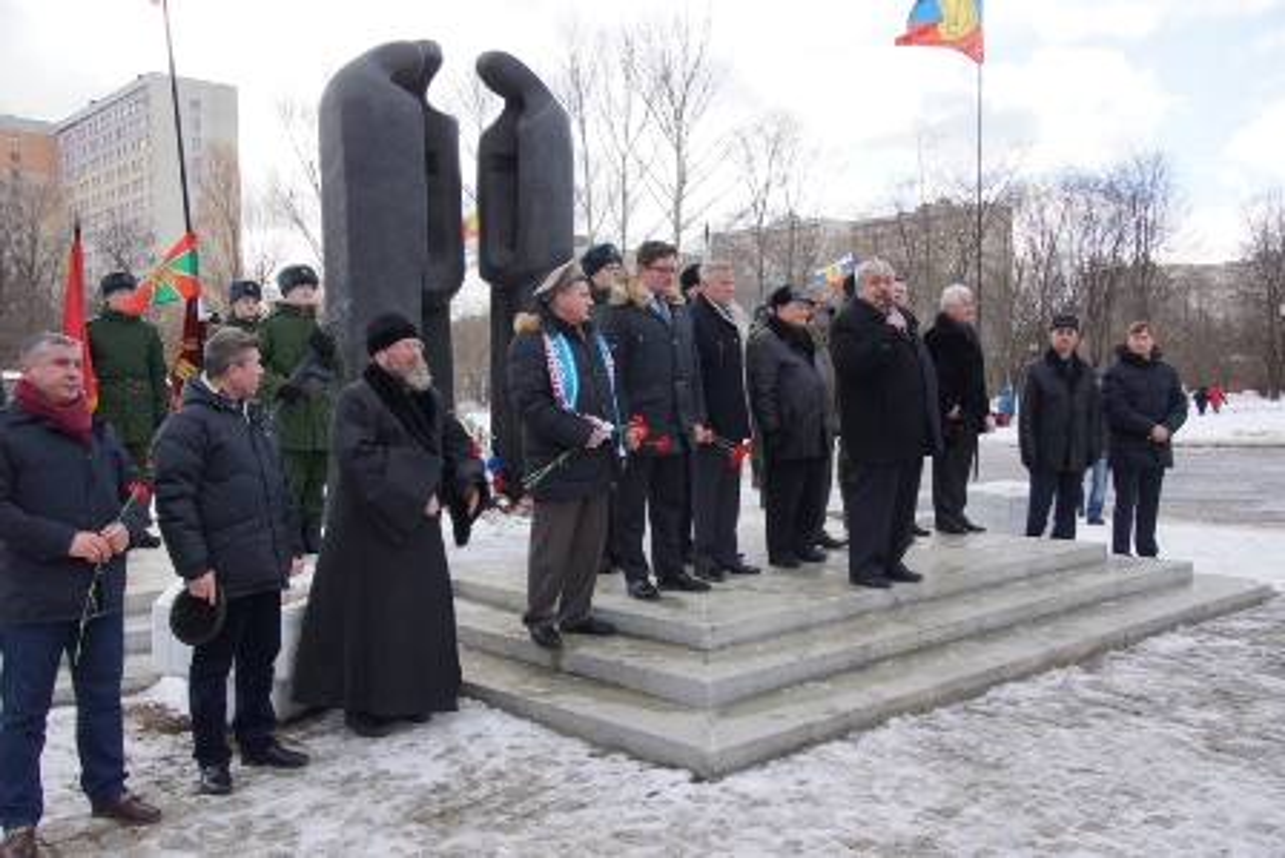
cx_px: 642
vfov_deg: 40.0
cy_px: 429
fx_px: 1178
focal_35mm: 33
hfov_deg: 57.2
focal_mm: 22
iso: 200
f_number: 7.1
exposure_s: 1/200
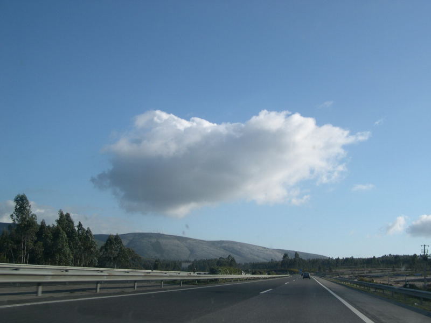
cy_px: 162
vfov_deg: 37.7
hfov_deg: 49.0
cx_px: 216
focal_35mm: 38
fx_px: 473
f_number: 7.6
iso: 100
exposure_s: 1/203
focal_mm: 8
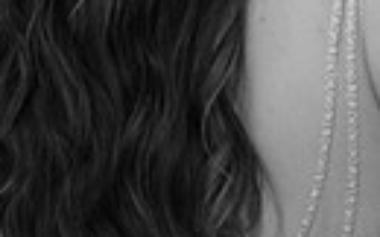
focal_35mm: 386
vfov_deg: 3.4
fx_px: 3994
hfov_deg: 5.4
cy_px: -282
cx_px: 351
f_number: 2.2
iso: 1600
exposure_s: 1/125
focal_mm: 85
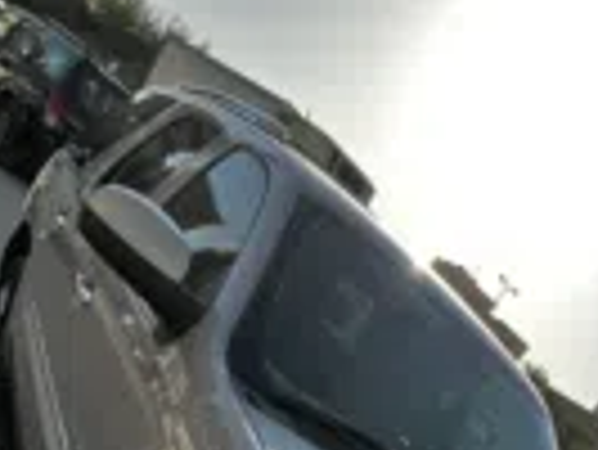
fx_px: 674
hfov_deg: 47.7
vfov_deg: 26.4
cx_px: 256
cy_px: 680
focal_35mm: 39
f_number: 1.8
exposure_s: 1/681
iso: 32
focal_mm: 1.57
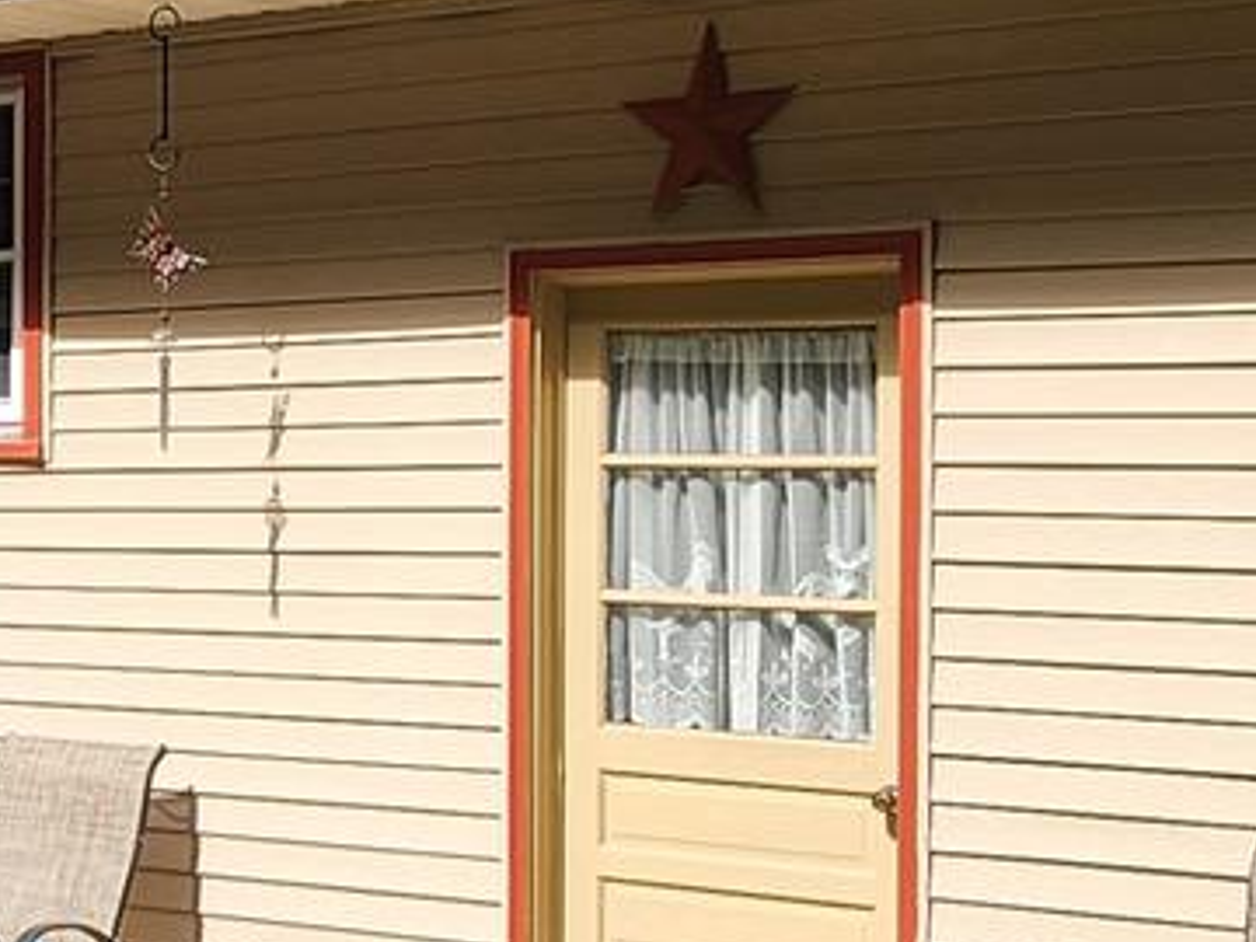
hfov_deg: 26.0
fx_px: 2685
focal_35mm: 74
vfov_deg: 19.9
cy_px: 516
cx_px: 317
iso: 50
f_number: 2.2
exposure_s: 1/1488
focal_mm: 2.2
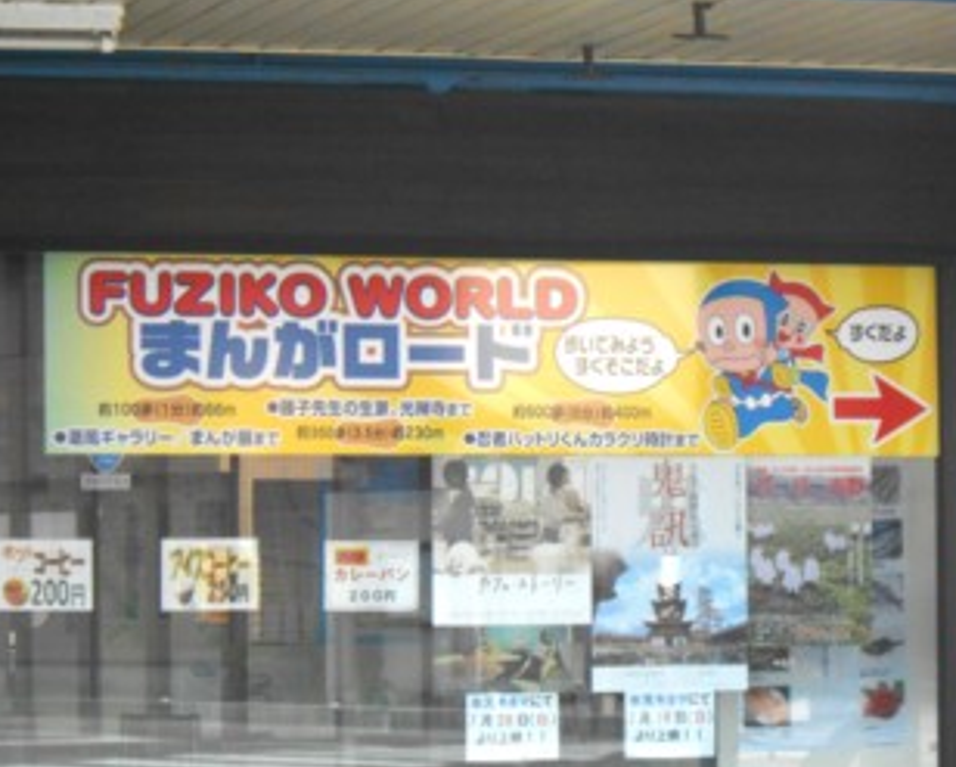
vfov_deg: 8.9
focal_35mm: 173
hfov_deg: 11.1
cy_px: 390
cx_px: 484
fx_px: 4900
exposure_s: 1/320
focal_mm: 27.6
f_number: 6.5
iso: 400
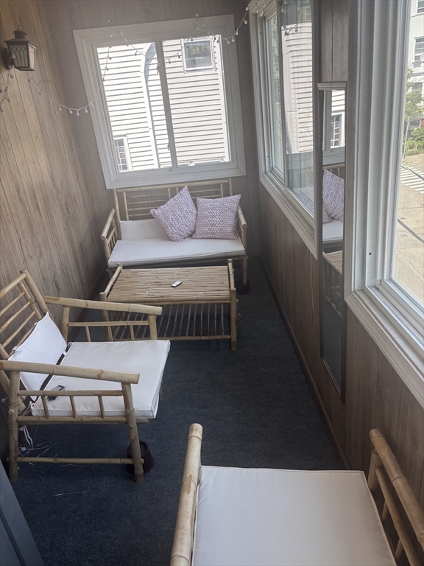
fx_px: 425
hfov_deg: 53.1
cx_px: 212
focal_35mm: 26
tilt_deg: -23.7
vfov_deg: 67.3
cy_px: 283
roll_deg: +6.0
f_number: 1.6
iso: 50
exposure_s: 1/360
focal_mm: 5.96
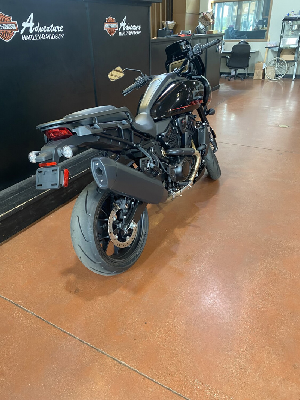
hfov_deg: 53.1
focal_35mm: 26
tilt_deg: -26.7
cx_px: 150
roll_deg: +2.4
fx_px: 300
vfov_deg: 67.3
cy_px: 200
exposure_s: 1/60
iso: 200
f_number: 1.8
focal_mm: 4.25
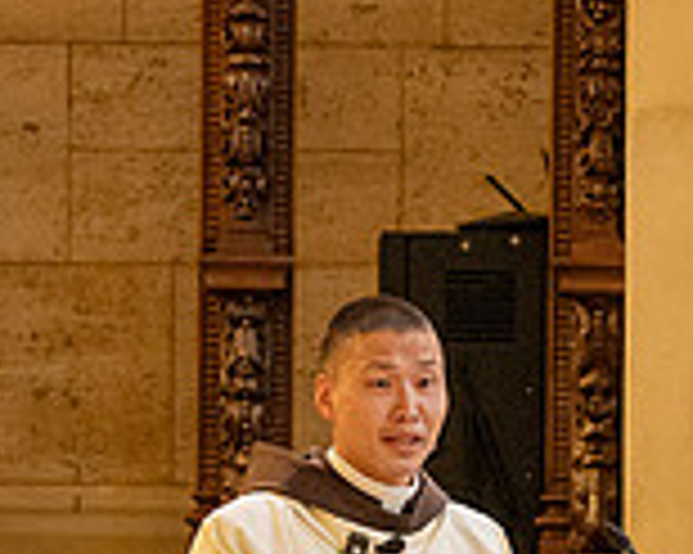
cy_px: 772
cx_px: 513
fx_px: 6231
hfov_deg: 6.4
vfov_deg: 5.1
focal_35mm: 304
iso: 3200
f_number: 4
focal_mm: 86
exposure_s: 1/200
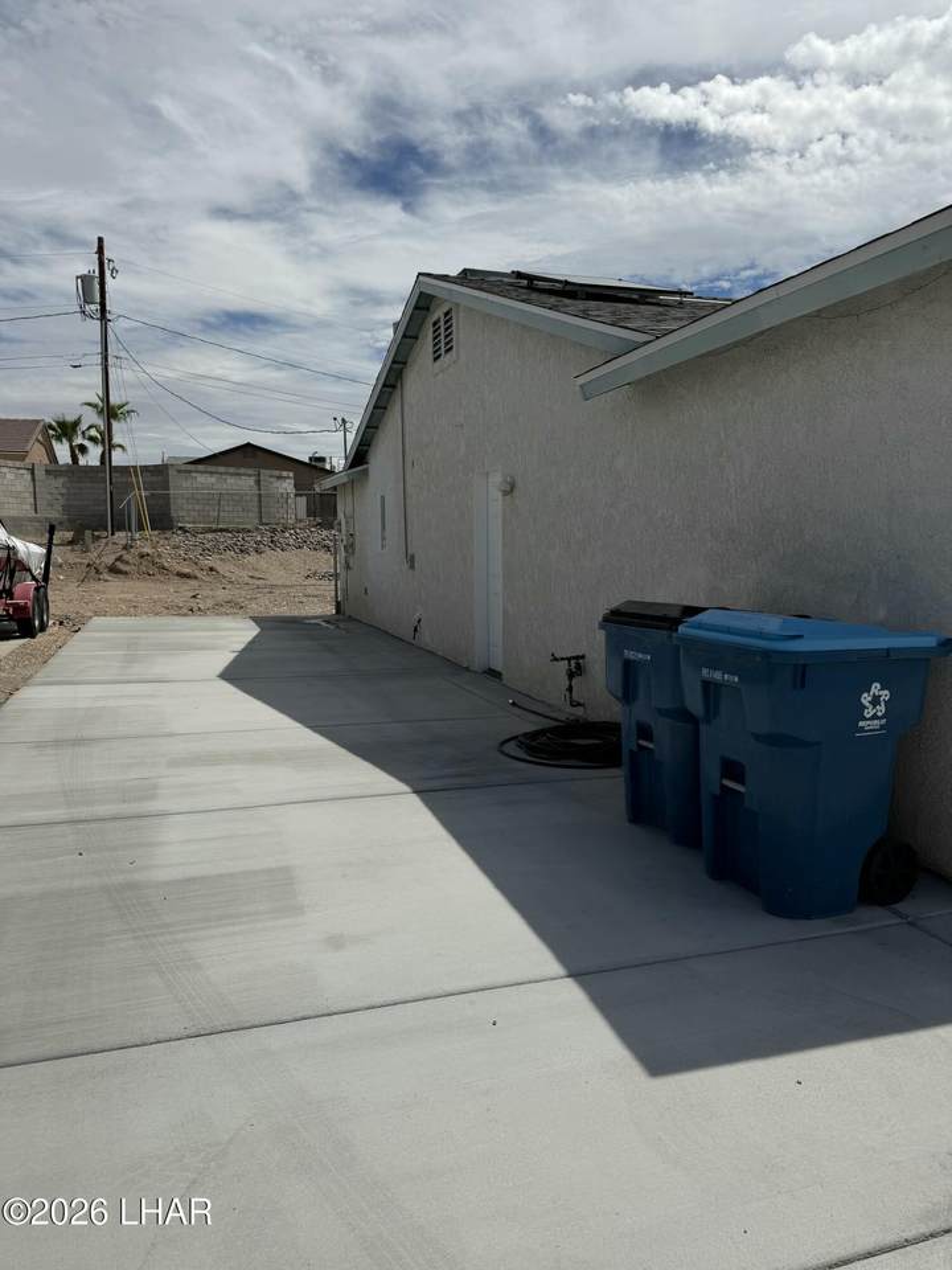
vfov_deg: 71.6
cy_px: 635
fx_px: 880
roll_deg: -0.3
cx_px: 476
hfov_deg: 56.8
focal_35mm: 24
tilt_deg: -6.5
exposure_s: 1/11905
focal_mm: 6.76
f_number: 1.78
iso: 80
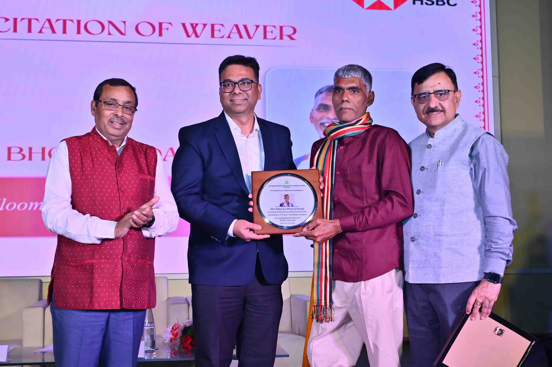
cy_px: 184
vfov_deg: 29.8
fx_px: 690
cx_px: 276
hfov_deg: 43.6
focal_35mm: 45
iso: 1000
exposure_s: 1/160
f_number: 5.6
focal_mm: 45
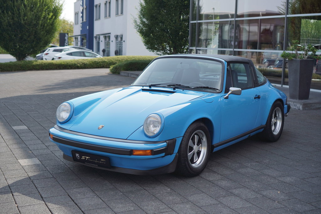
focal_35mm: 52
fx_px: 468
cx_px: 160
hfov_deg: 37.8
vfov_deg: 25.8
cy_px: 107
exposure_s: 1/1250
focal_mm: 35
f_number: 3.2
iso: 160
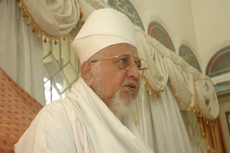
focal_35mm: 69
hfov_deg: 29.3
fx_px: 440
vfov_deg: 19.7
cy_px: 76
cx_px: 115
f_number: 5
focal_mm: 46
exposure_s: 1/20
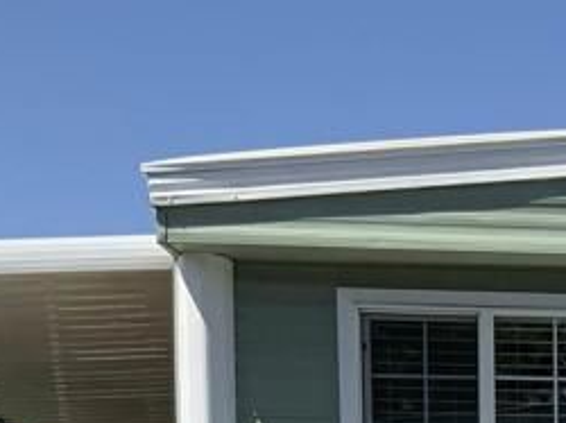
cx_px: 747
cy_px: 778
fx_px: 1944
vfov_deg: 11.5
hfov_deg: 15.7
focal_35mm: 119
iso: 16
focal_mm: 3
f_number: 1.8
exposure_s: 1/1912
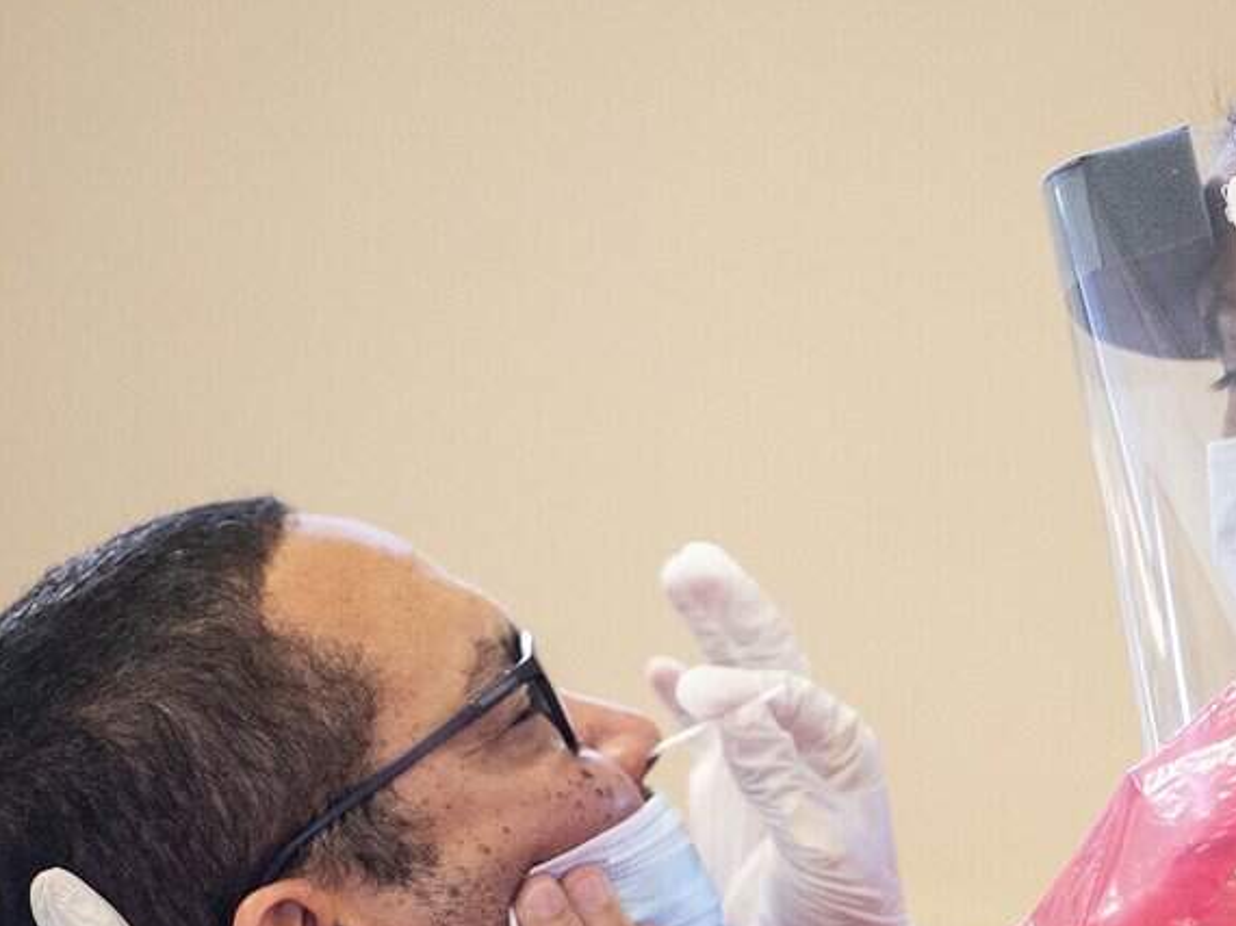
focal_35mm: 405
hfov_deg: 4.9
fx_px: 14455
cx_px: 1054
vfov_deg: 3.7
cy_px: 774
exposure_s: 1/400
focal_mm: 200
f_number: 3.2
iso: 3200
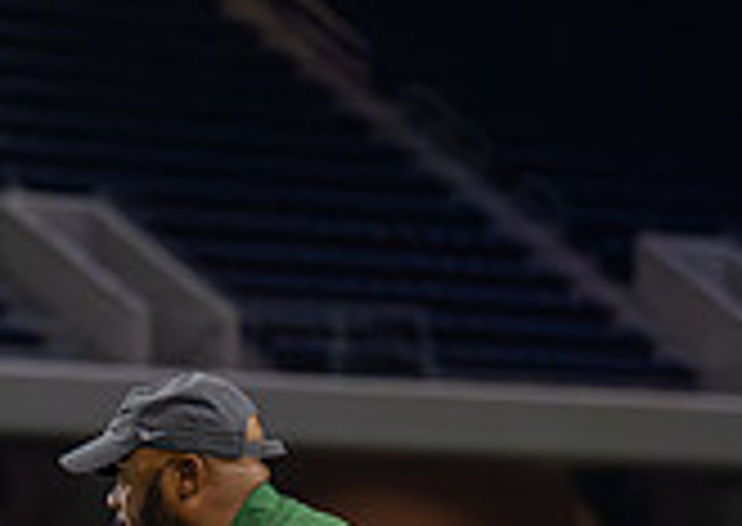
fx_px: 8388
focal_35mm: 399
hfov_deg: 5.0
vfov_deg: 3.6
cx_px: -144
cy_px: 932
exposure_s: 1/1600
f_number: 2.8
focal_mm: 88
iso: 4000
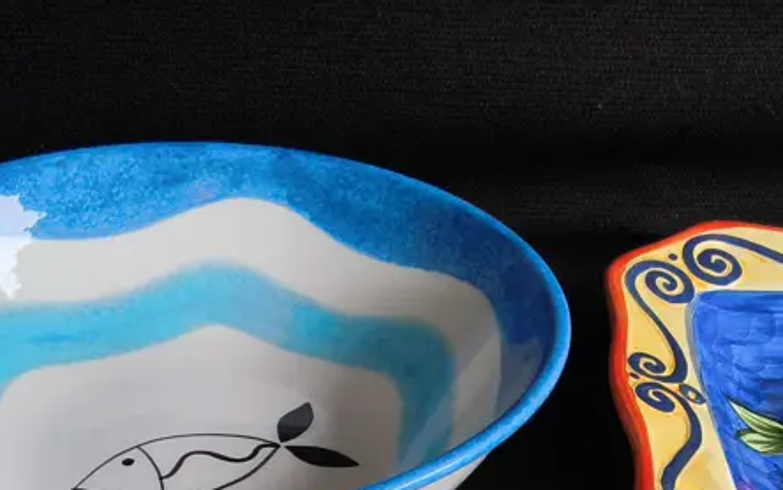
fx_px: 1409
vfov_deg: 18.3
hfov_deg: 30.9
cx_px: 499
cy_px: 643
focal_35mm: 66
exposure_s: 1/100
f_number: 2
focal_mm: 2.87
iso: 40
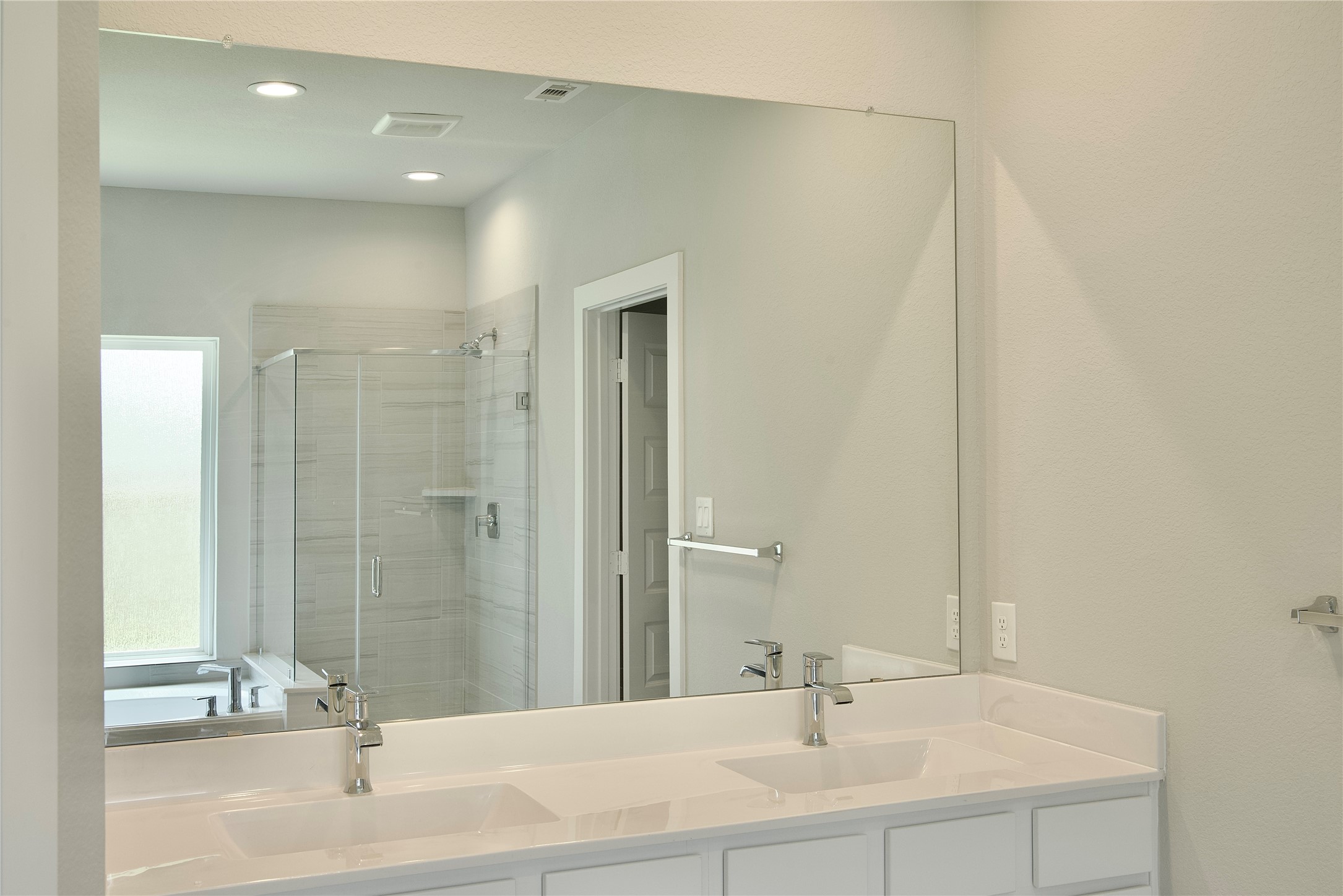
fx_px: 1381
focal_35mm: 37
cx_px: 672
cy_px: 448
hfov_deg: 51.9
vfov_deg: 36.0
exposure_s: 1/30
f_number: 11
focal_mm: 37
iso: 400
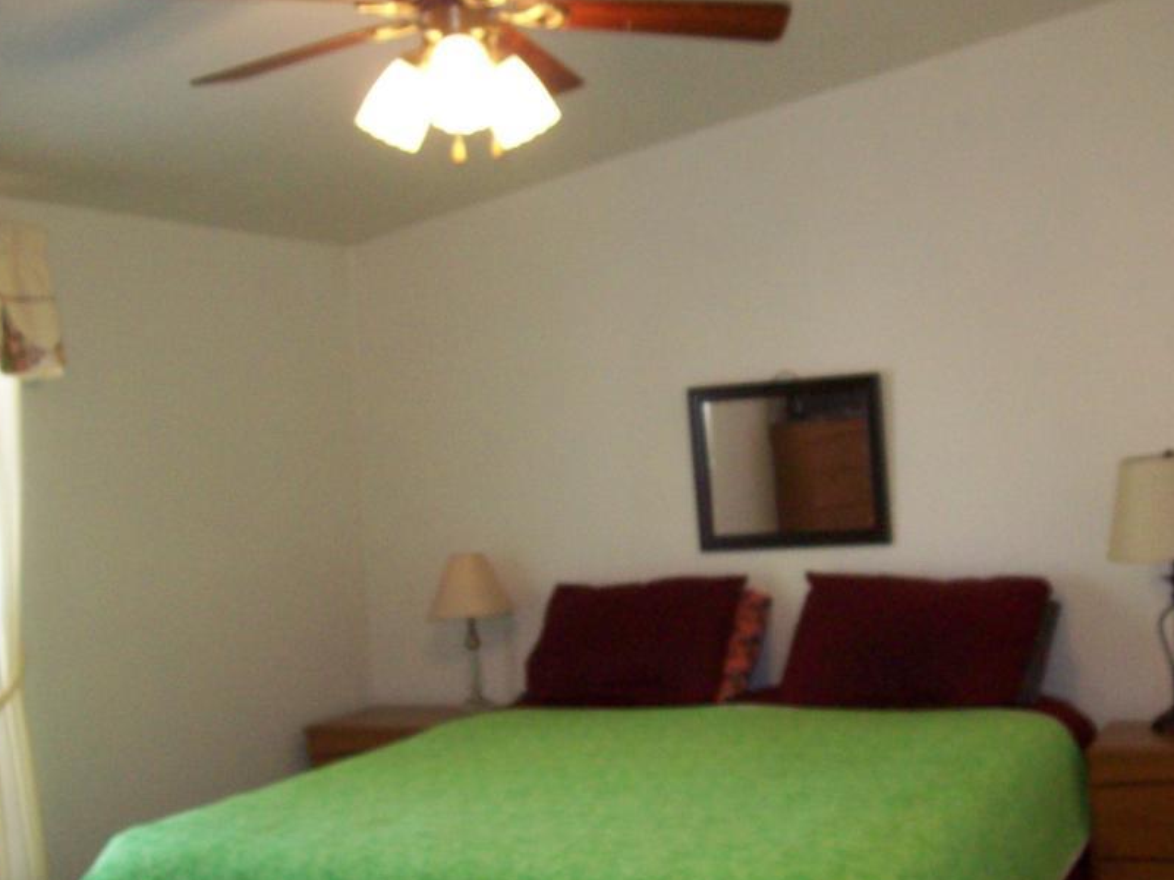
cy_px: 501
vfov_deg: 31.5
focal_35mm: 46
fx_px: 1560
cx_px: 682
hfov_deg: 41.1
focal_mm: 6
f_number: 2.7
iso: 200
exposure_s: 1/64
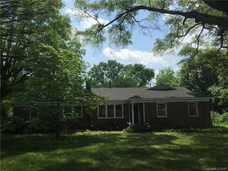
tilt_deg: +8.4
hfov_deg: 61.7
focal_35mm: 29
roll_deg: -0.1
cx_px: 114
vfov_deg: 48.2
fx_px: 191
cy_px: 86
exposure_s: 1/2198
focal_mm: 4.15
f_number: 2.2
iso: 32
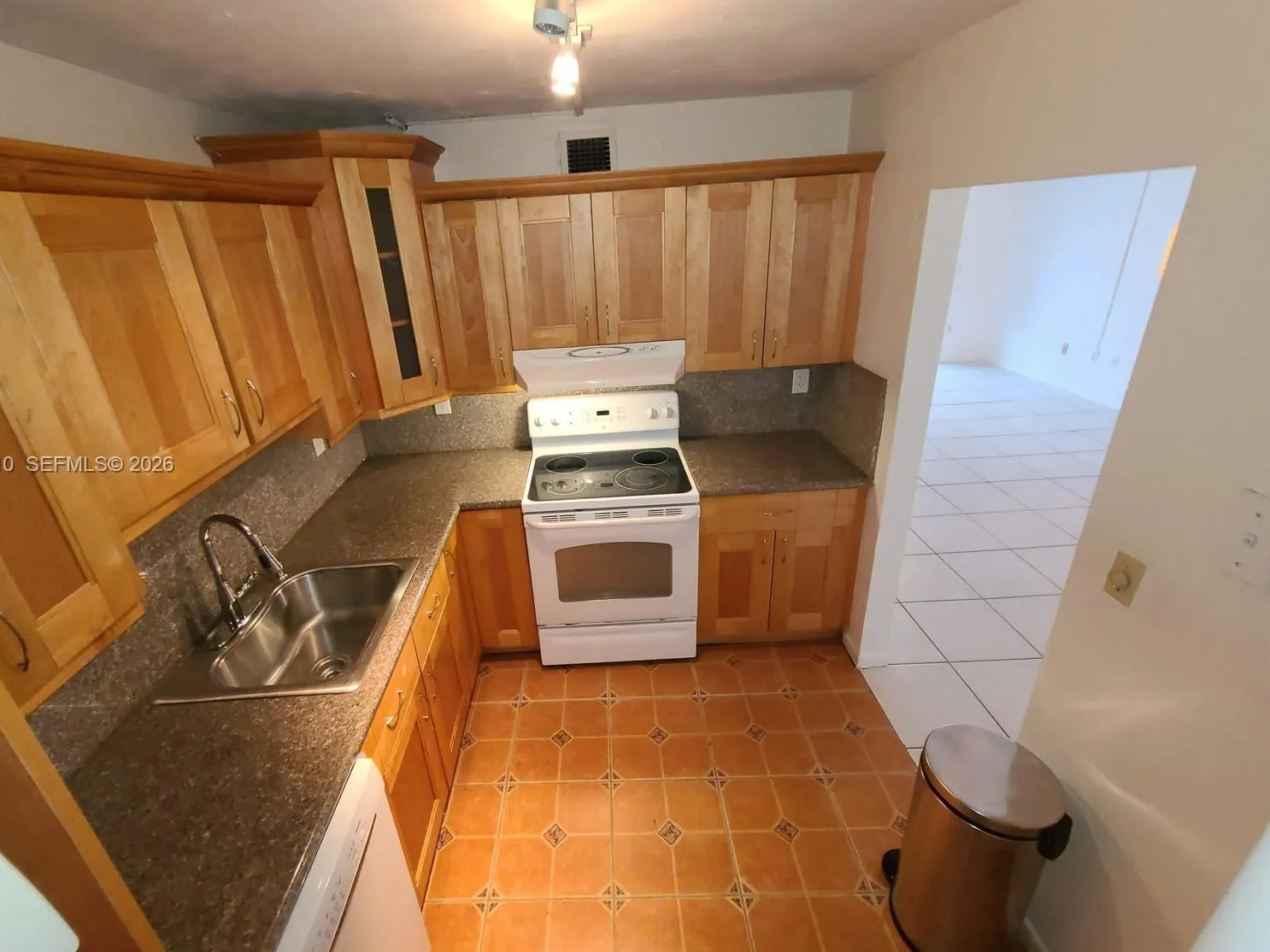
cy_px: 466
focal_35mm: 14
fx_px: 514
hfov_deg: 101.9
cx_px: 591
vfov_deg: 85.6
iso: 400
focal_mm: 2.2
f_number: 2.2
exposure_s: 1/30
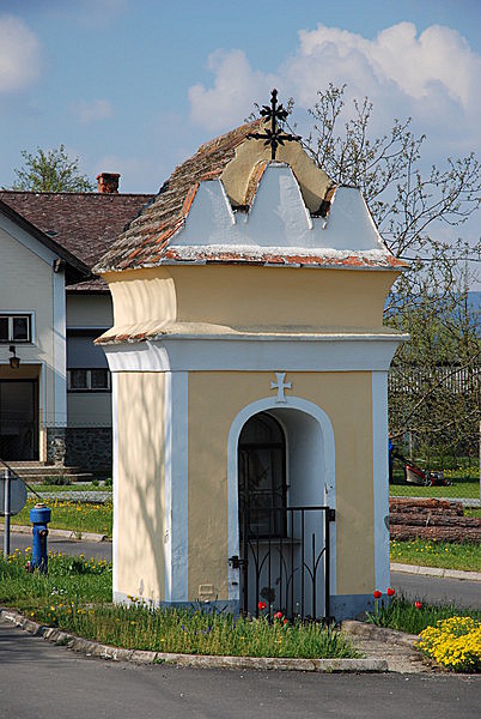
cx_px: 240
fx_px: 2337
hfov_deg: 11.8
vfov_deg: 17.5
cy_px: 360
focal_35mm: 117
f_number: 7.1
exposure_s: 1/800
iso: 200
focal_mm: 78
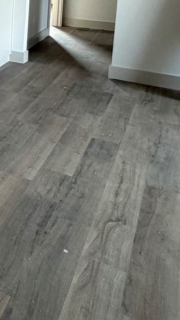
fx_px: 441
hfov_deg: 16.9
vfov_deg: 35.7
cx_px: -185
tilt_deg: -6.6
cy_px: -6
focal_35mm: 52
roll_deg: -0.4
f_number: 2.2
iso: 320
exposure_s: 1/121
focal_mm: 2.22
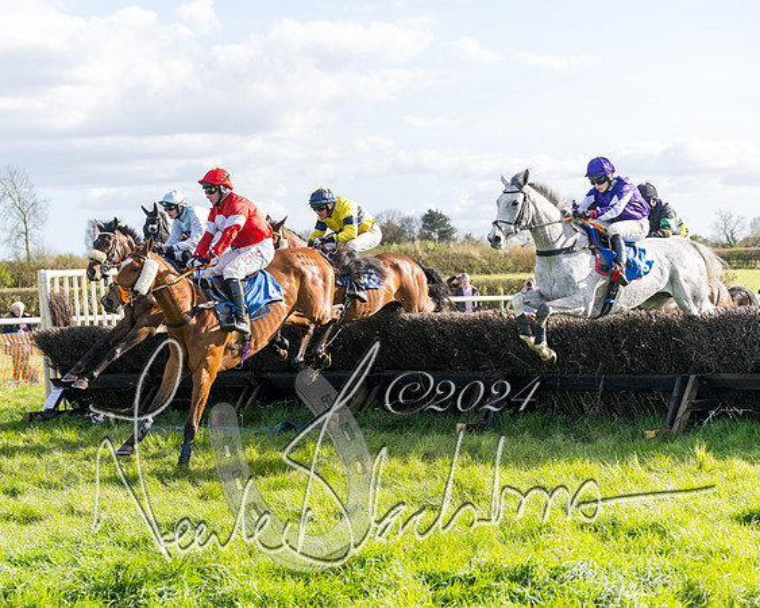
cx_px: 290
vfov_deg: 17.3
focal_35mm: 89
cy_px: 298
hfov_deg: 21.5
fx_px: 1994
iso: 400
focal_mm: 70
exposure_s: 1/1600
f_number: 4
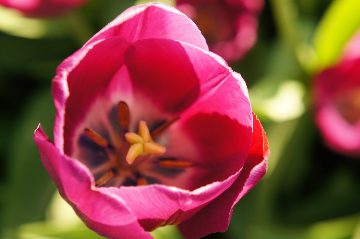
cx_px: 180
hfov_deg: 24.6
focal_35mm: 82
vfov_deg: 16.5
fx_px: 824
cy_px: 120
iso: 200
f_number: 6.3
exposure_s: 1/100
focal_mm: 55
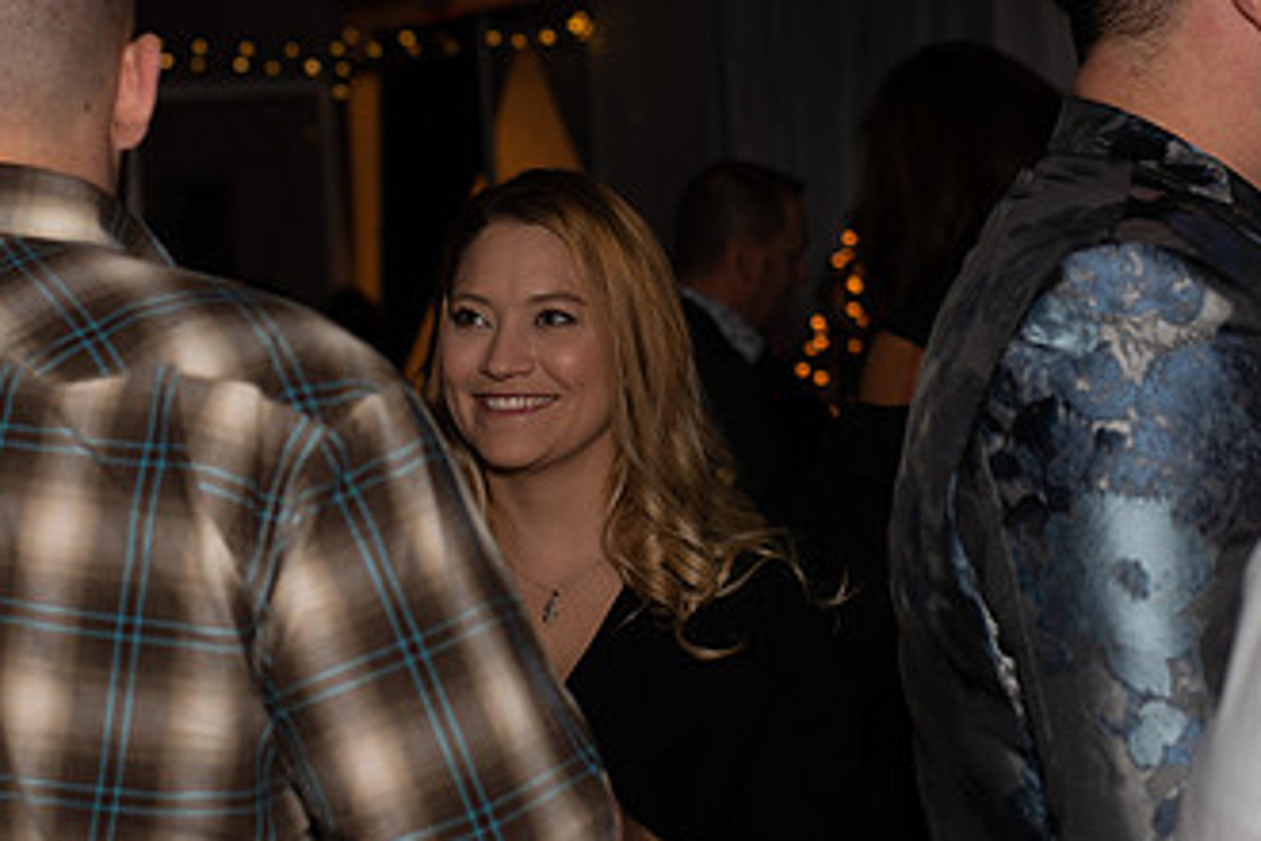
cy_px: 342
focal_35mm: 88
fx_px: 3082
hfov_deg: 23.1
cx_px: 501
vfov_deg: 15.5
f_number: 3.5
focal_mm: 50
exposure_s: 1/80
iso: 200
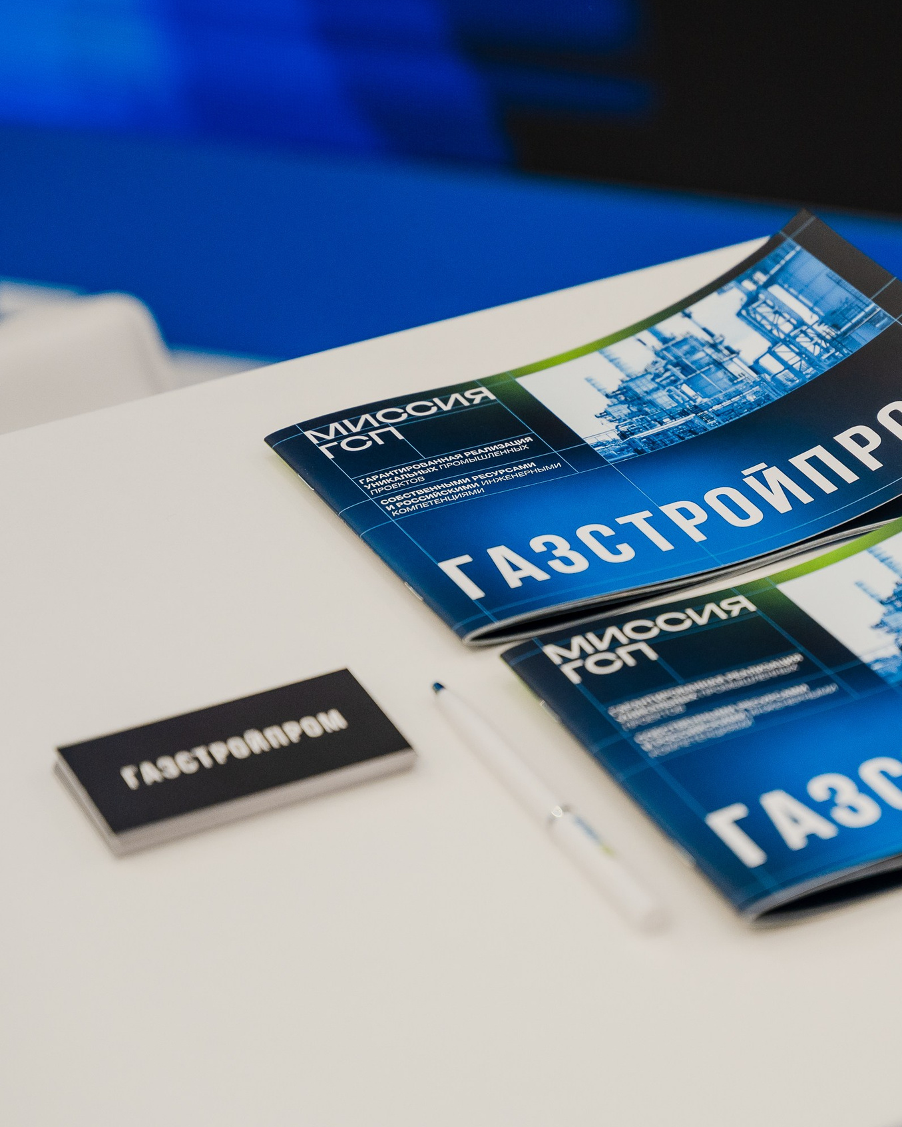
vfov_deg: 20.2
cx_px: 724
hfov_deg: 16.1
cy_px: 563
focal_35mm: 95
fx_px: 3169
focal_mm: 67
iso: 1600
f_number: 3.2
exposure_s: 1/800
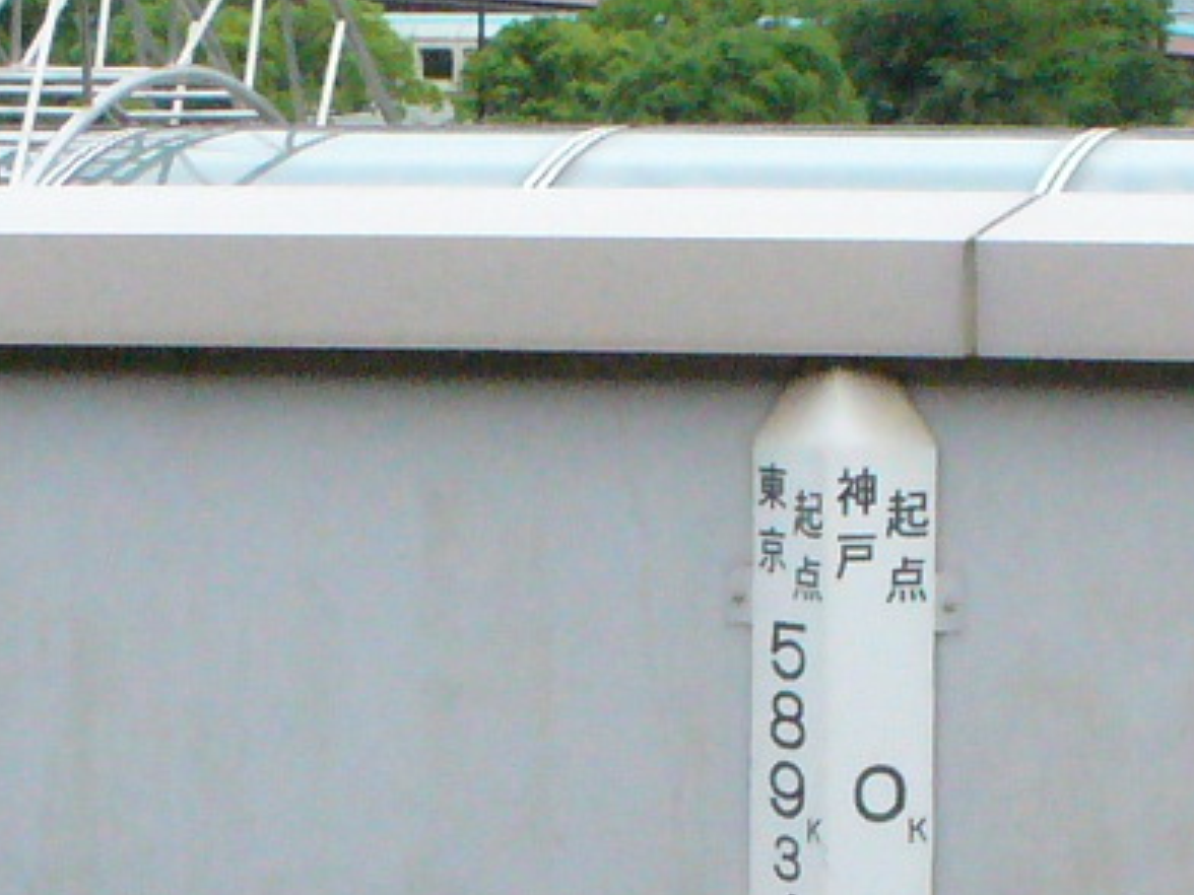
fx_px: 5208
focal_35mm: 151
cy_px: 913
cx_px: 853
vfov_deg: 9.7
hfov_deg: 13.0
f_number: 2.8
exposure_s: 1/1300
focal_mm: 6.1
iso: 400
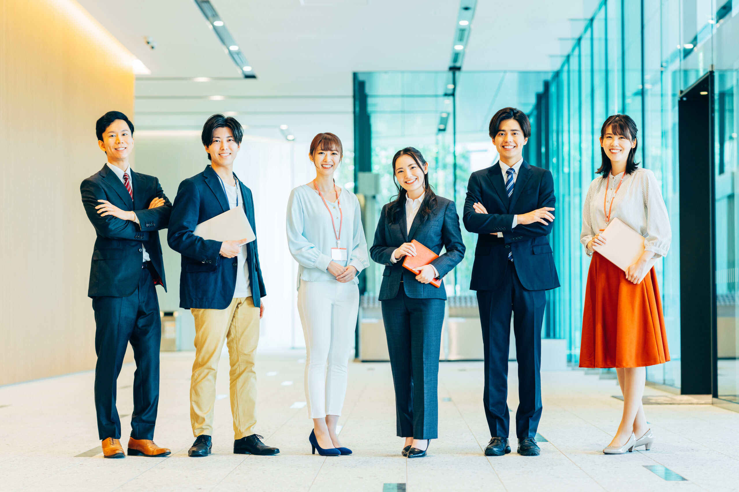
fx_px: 1745
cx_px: 370
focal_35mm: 85
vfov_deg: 16.1
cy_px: 246
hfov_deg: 23.9
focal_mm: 85
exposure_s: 1/125
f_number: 2.5
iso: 640
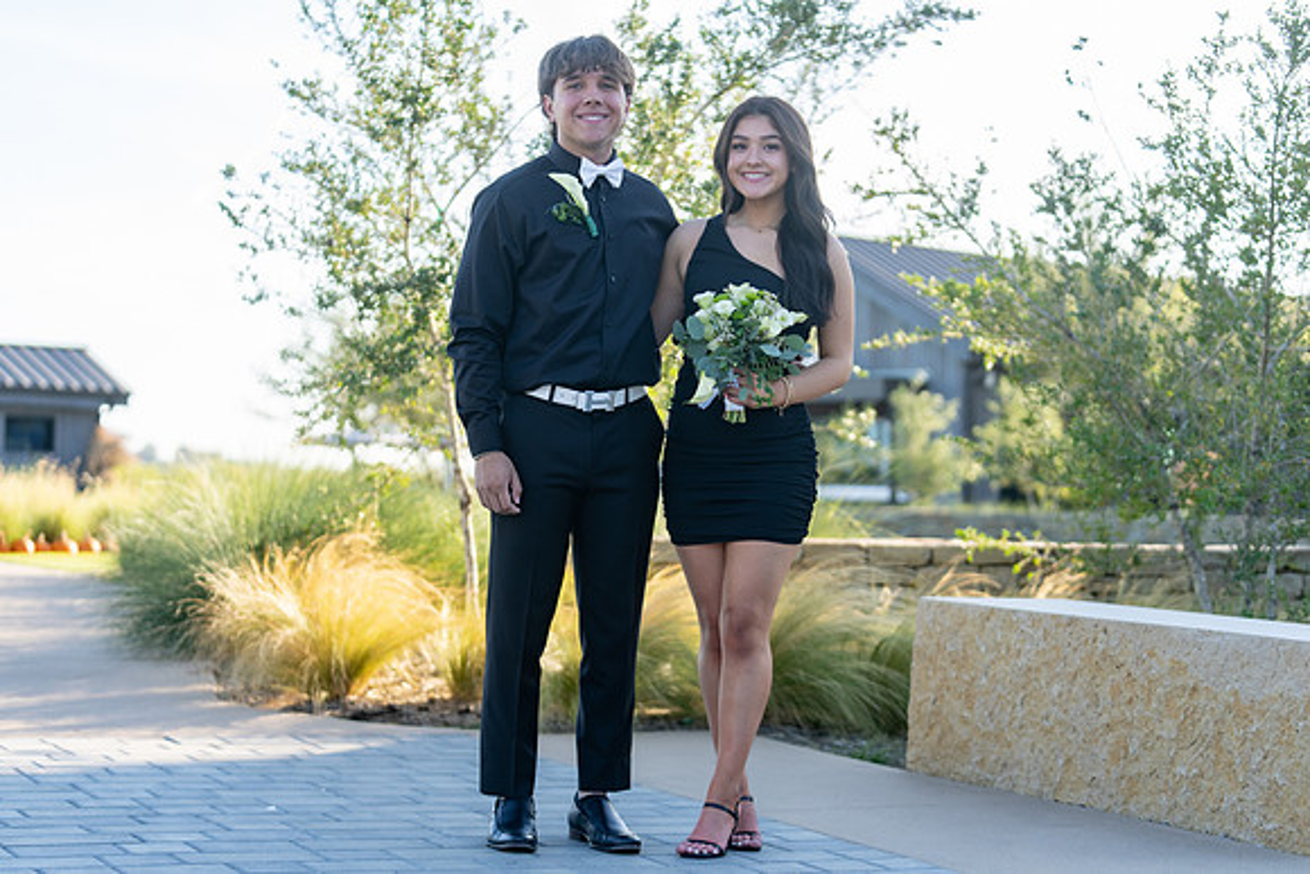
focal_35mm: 70
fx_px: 2548
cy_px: 437
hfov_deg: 28.8
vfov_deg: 19.5
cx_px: 655
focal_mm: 70
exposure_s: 1/320
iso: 100
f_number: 2.8
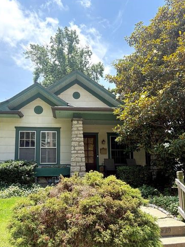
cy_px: 140
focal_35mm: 30
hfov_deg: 46.7
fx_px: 214
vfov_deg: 59.8
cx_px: 83
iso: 64
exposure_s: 1/987
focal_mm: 5.96
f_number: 1.6
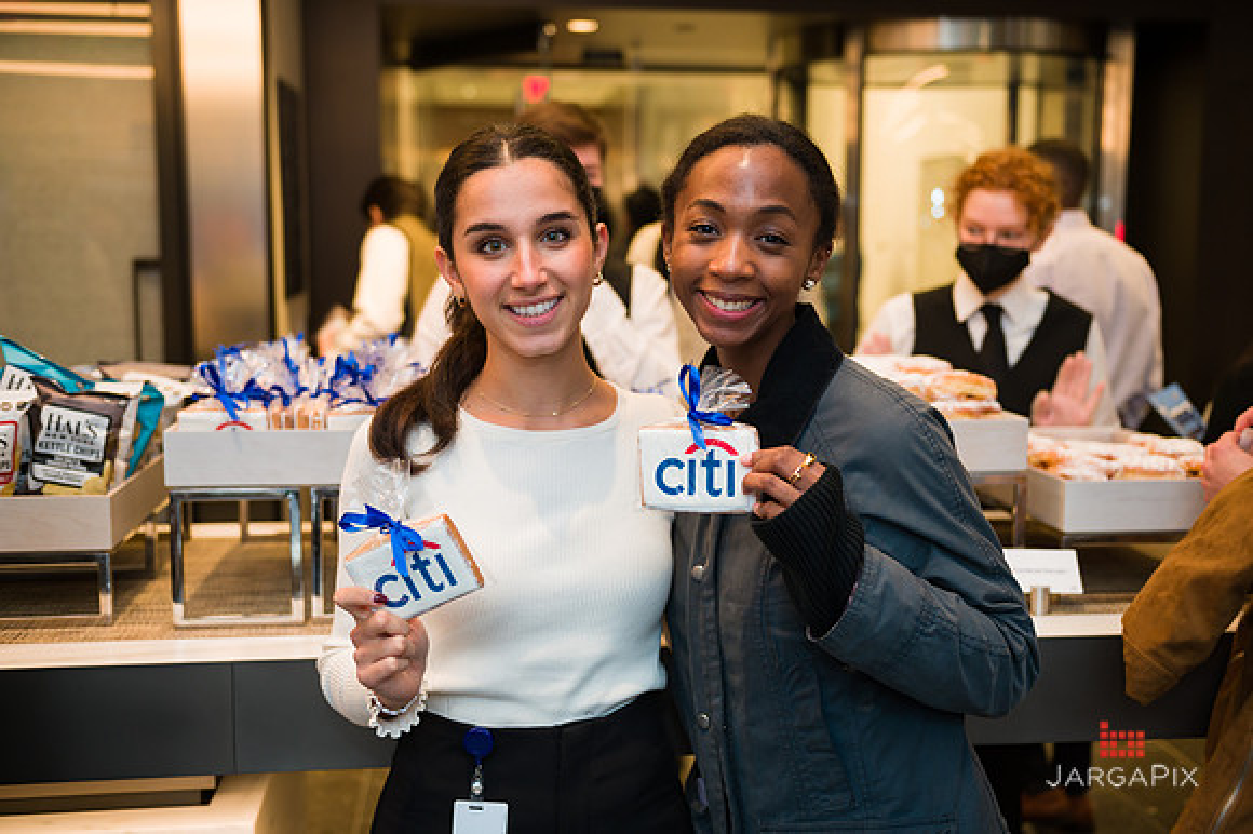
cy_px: 417
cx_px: 626
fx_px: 1391
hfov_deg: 48.5
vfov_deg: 33.4
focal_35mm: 40
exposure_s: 1/160
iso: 400
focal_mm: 40
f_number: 3.2
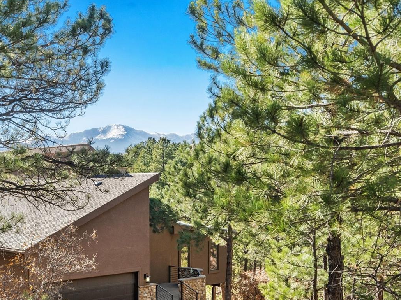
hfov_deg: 35.5
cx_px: 108
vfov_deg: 27.3
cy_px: 203
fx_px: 614
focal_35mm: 53
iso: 1000
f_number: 7.1
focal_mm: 35
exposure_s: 1/400
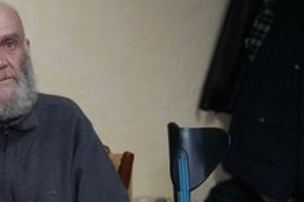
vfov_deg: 22.8
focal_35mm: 59
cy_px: 143
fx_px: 498
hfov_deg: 32.4
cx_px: 37
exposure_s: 1/40
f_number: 2.8
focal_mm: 33
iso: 12800
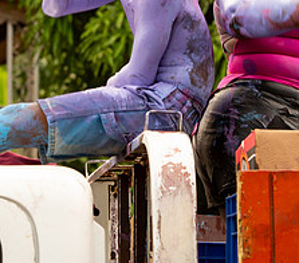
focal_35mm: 291
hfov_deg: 6.4
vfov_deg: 5.6
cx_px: 79
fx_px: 2677
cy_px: 53
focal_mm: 95
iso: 200
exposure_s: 1/160
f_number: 5.6
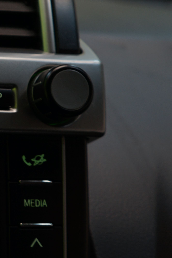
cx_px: -203
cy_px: 172
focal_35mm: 84
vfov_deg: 24.1
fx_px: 602
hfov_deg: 13.3
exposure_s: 1/30
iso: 100
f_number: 3.5
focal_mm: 28
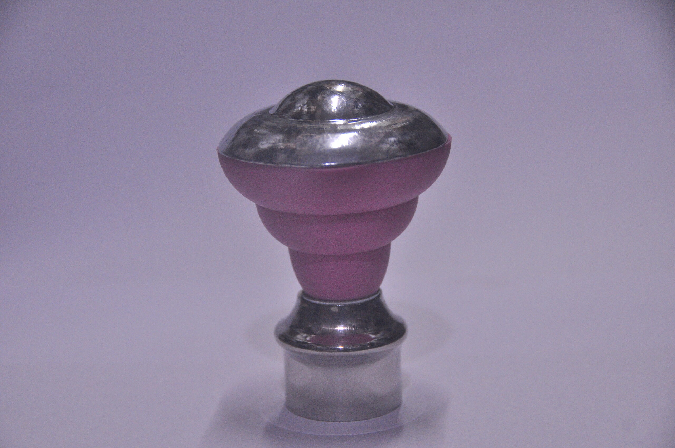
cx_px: 338
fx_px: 1966
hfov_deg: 19.5
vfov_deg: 13.0
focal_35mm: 105
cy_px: 224
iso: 1250
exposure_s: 1/125
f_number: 5
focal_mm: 70
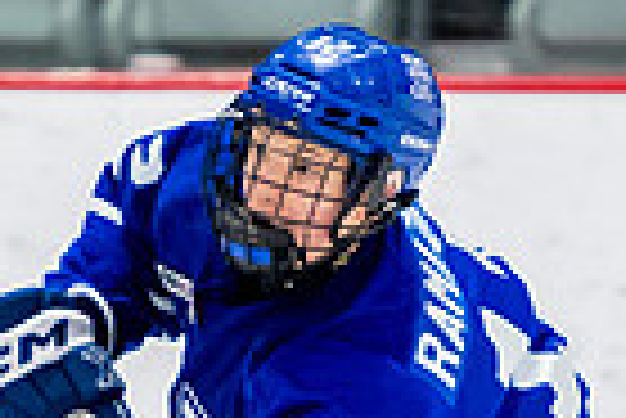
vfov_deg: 1.0
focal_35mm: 1450
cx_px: 309
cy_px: 863
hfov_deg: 1.4
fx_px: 25240
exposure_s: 1/800
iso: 1600
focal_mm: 185
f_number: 3.2
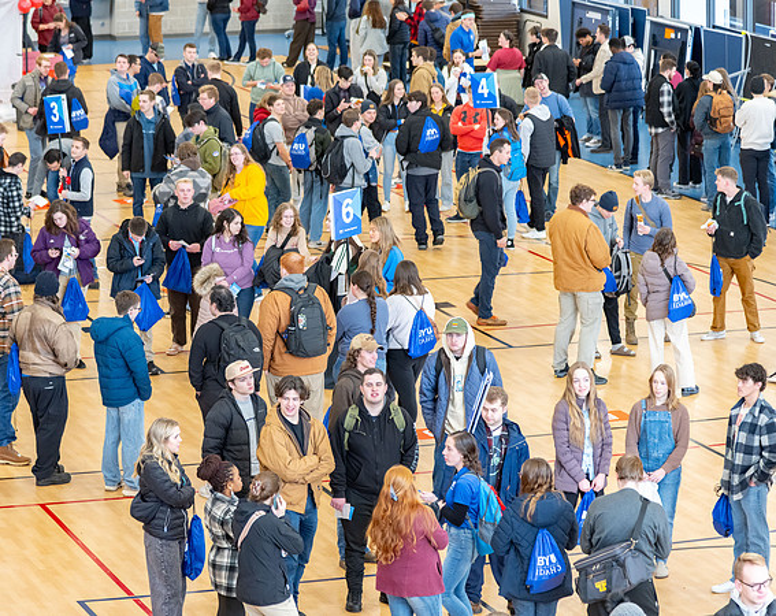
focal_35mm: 135
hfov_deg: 14.4
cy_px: 308
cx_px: 314
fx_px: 3080
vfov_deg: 11.4
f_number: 4.5
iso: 1250
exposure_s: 1/125
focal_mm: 120
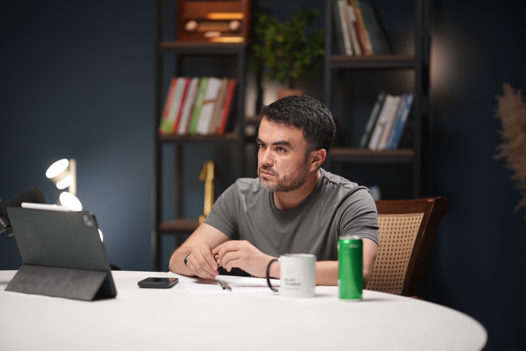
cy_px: 176
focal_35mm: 85
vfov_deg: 16.1
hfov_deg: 23.9
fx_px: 1242
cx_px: 263
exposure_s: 1/125
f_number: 1.4
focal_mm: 85
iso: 125
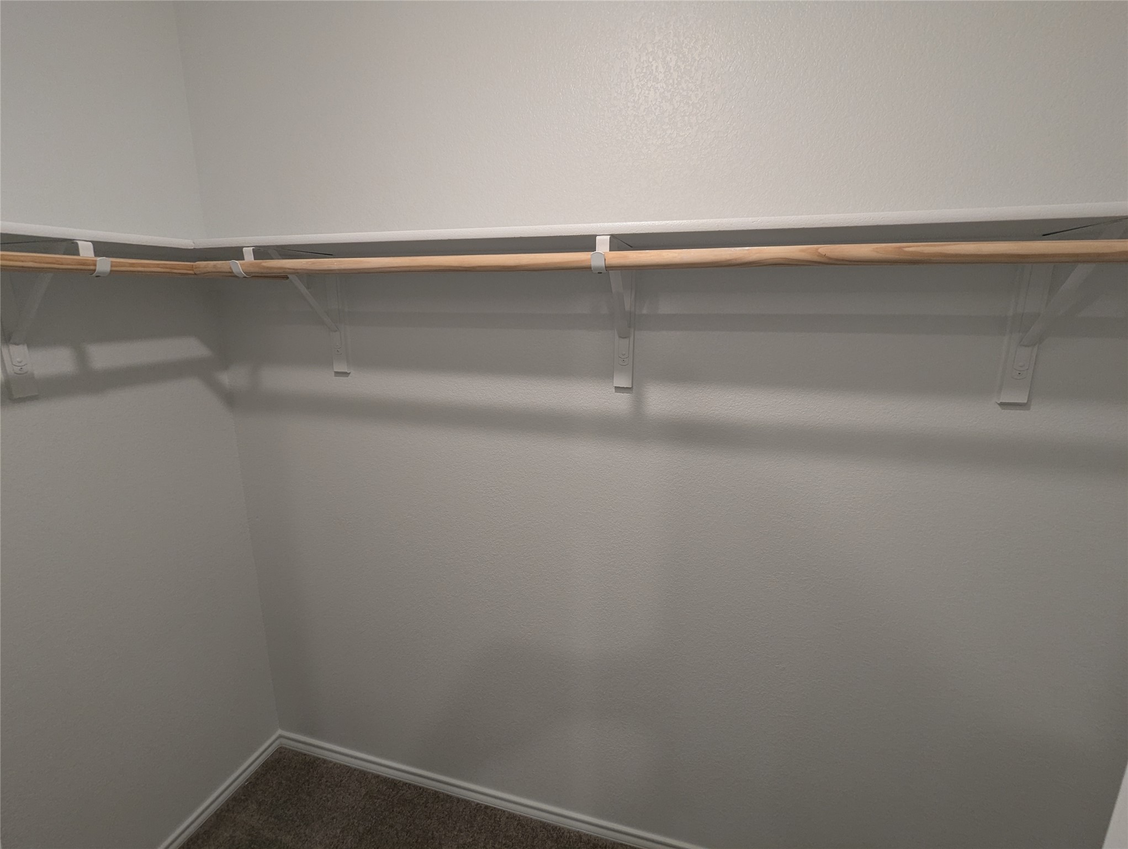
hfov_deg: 94.4
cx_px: 564
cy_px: 424
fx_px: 522
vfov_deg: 78.2
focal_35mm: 16
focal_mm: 2.35
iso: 78
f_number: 2.2
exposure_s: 1/24
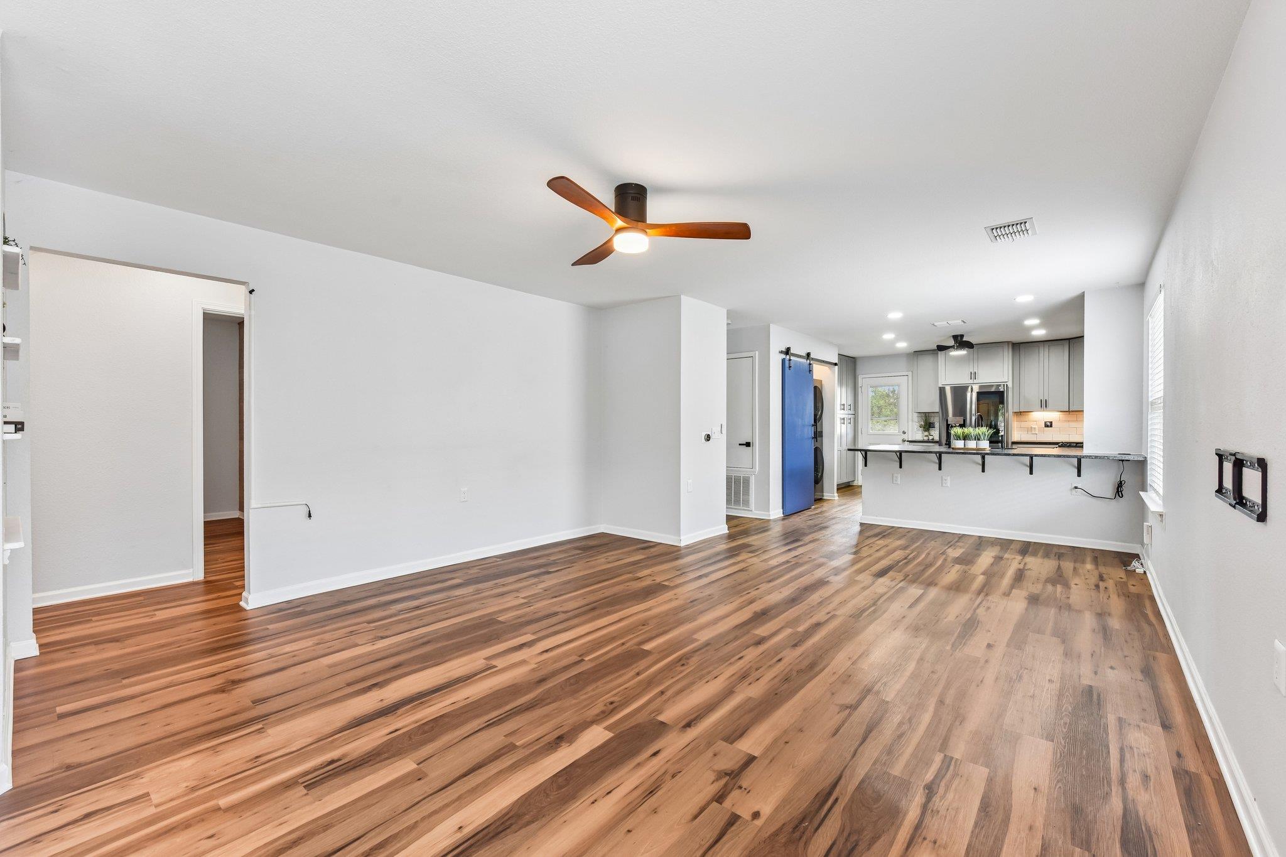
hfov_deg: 100.4
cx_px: 643
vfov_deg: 77.3
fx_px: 536
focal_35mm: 15
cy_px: 428
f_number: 8
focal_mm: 15
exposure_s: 1/15
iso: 400
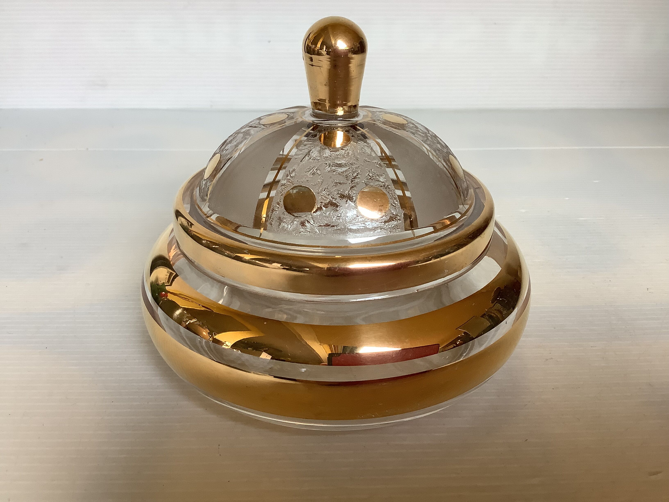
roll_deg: +0.2
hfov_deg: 58.4
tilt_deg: -27.8
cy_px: 251
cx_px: 334
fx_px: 599
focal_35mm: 31
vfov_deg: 45.4
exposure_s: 1/50
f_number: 2.4
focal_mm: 3.3
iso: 80
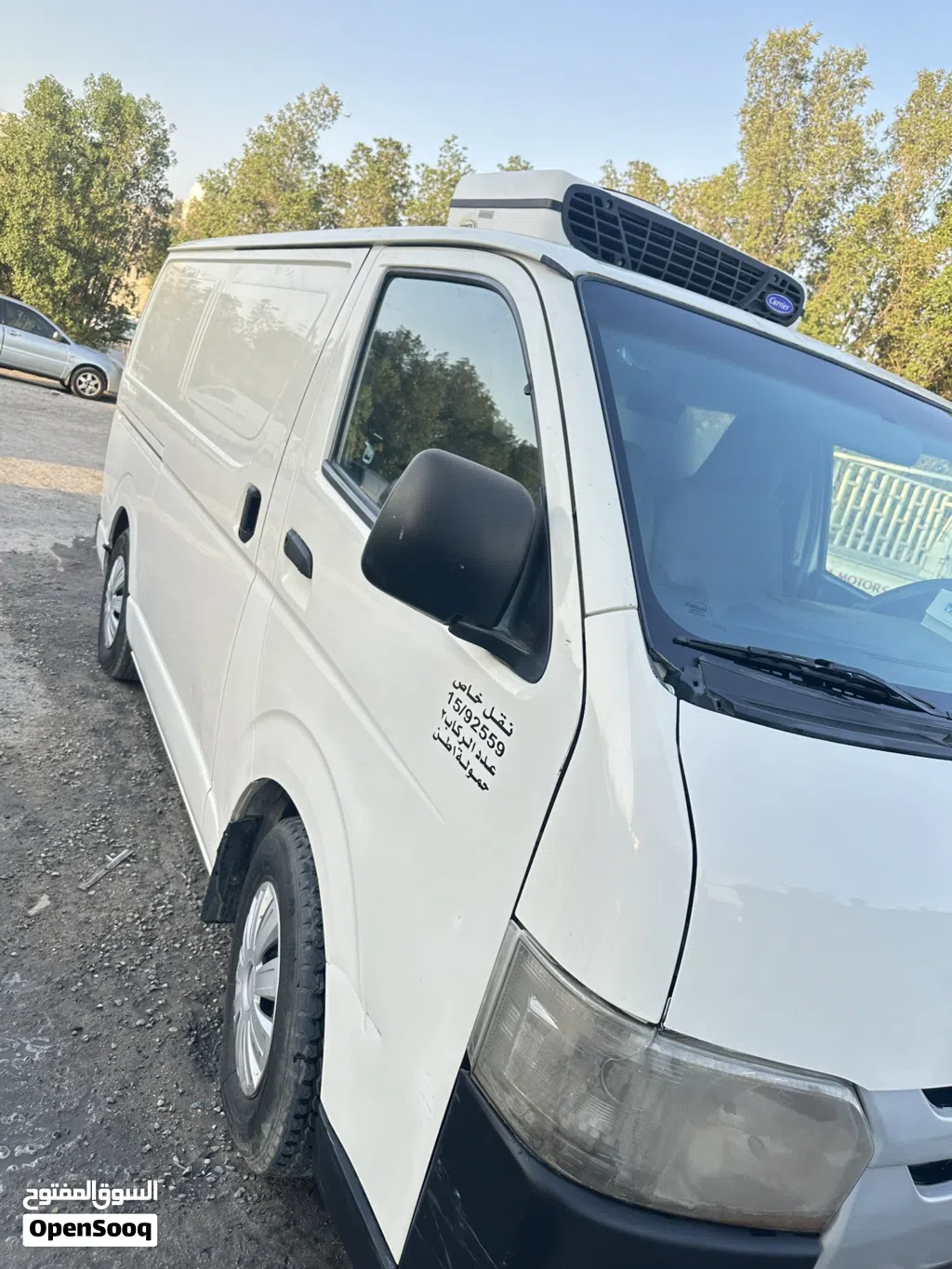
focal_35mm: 24
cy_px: 634
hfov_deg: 56.8
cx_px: 476
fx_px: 880
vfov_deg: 71.6
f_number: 1.78
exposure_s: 1/275
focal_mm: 6.86
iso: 80
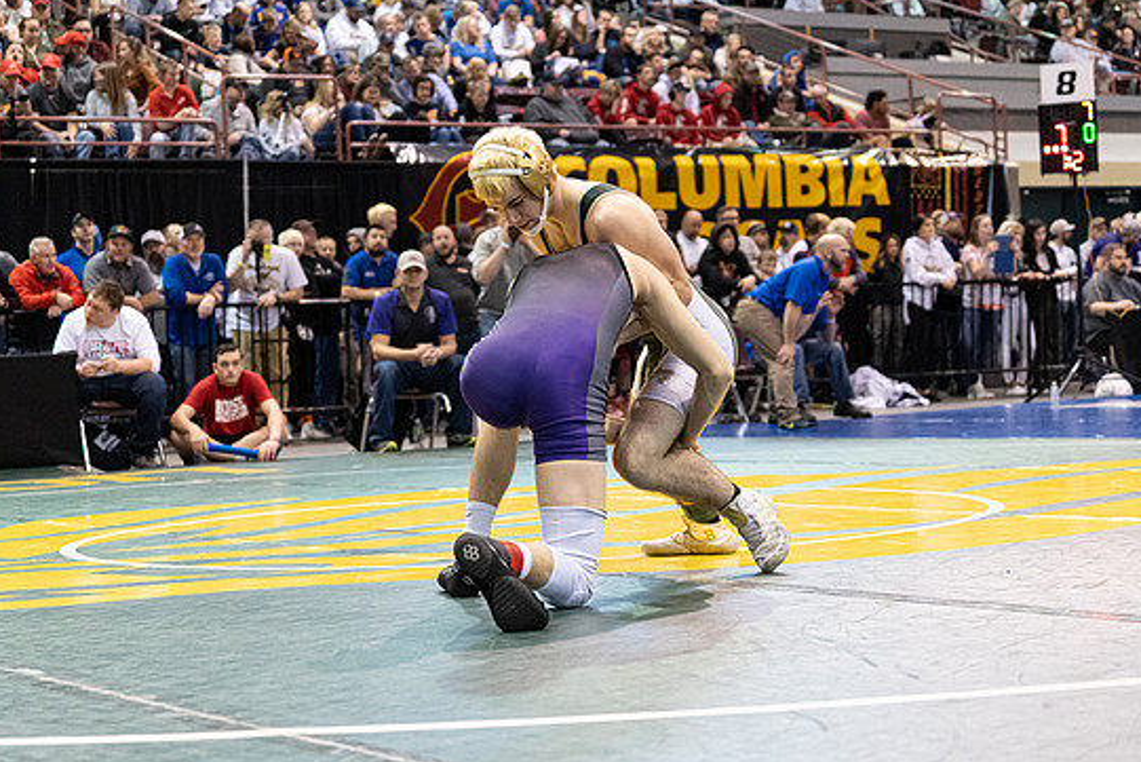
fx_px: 2378
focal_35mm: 75
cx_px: 605
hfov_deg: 27.0
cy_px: 364
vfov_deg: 18.2
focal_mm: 70
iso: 8000
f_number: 4
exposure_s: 1/500
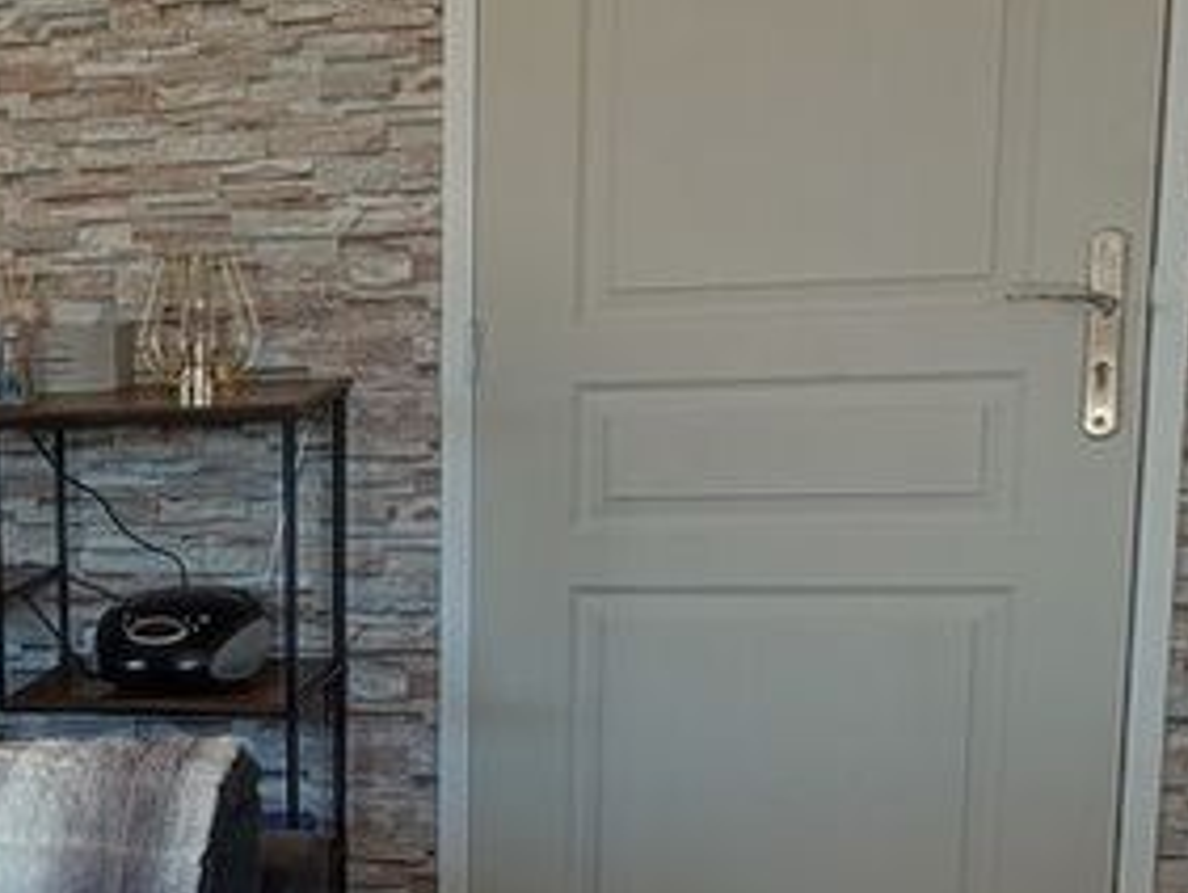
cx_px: -560
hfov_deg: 20.1
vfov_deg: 17.1
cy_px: 868
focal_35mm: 85
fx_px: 2920
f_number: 1.89
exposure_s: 1/33
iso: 299
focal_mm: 5.89
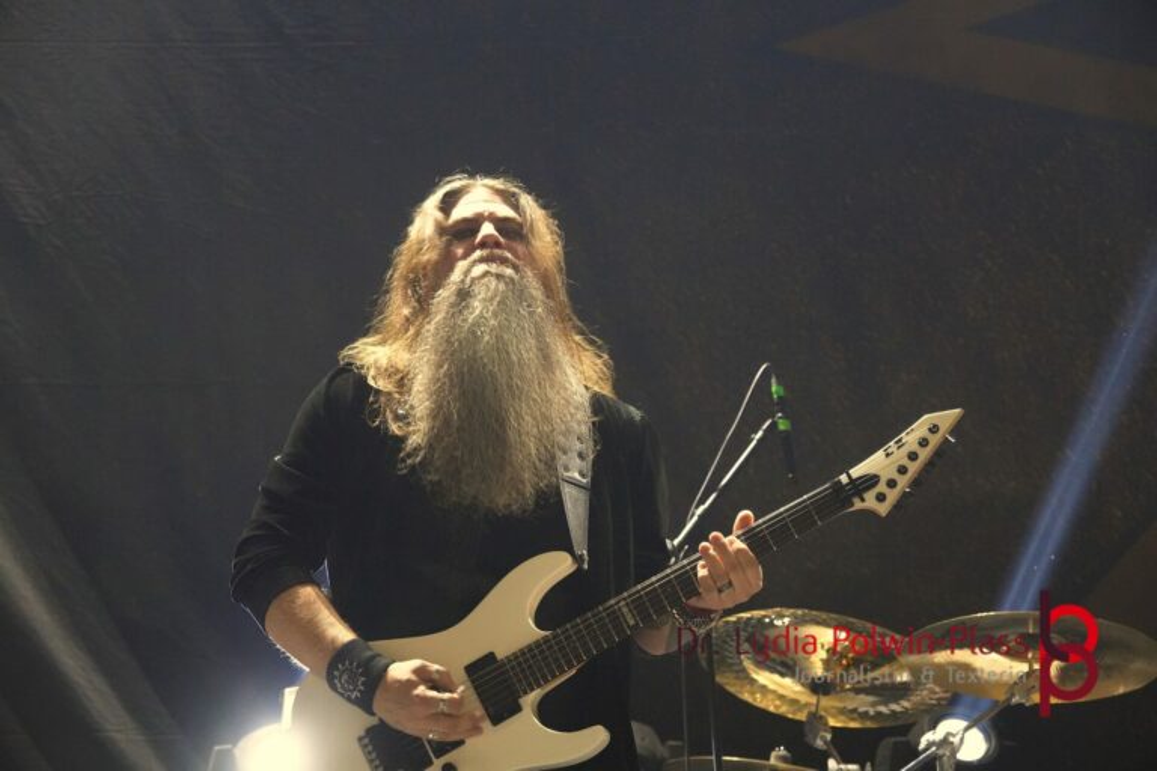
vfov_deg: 15.2
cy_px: 386
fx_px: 2892
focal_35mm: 90
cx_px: 578
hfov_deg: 22.6
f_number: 4.5
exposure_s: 1/100
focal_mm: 60
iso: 6400
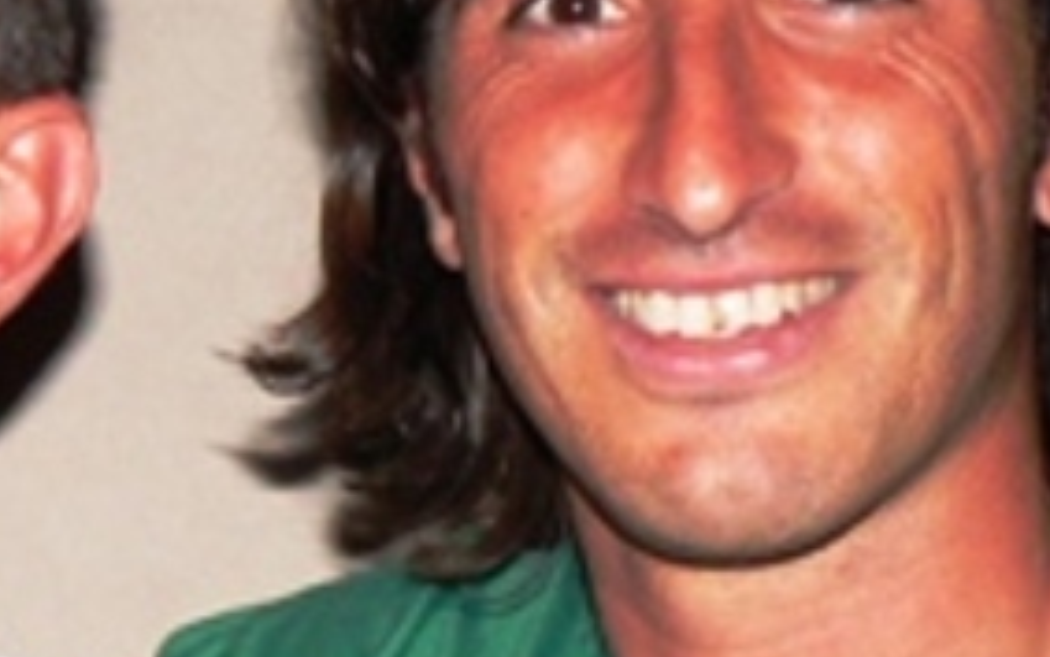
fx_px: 2461
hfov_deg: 23.4
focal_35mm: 86
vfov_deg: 15.2
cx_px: 972
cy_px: 349
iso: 100
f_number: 2.8
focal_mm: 6
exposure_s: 1/30
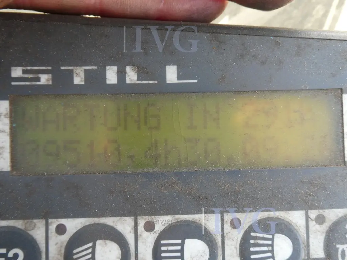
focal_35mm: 33
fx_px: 331
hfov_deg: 55.4
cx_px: 174
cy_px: 130
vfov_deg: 42.9
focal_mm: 5.8
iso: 250
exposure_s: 1/80
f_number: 3.6
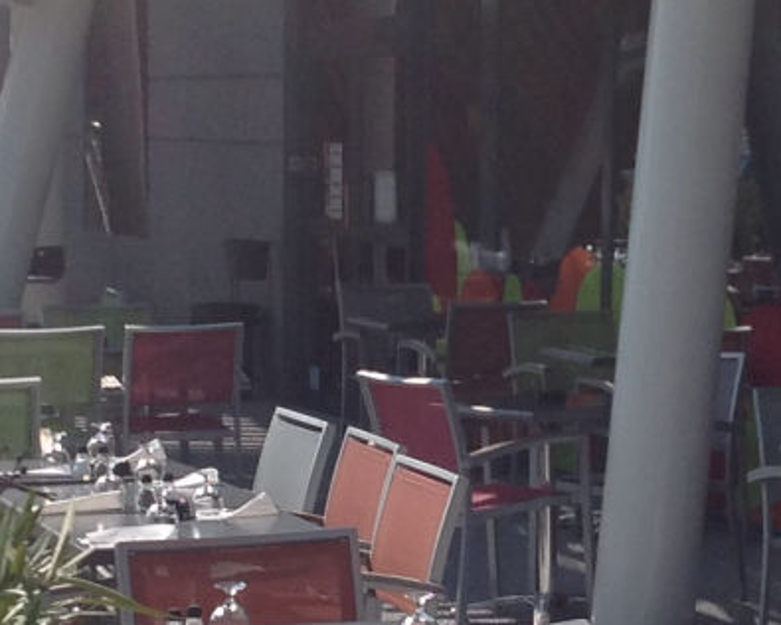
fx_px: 3190
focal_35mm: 138
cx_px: 629
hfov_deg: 13.9
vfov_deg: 11.2
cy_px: 385
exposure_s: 1/2160
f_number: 2.4
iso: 50
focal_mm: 4.28
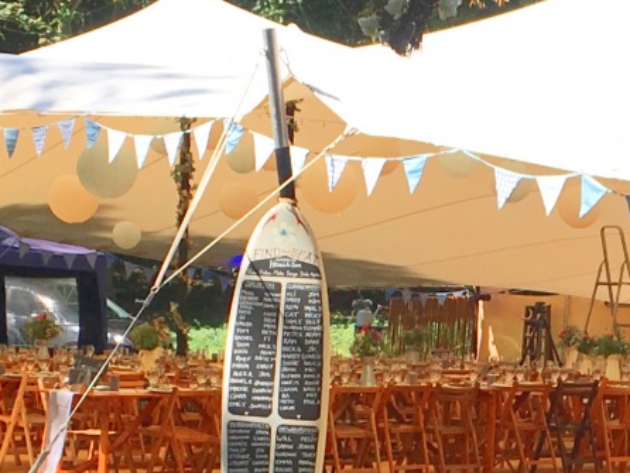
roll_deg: -1.9
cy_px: 483
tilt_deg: -3.8
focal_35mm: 130
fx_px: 2367
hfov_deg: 14.9
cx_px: 631
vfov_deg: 11.3
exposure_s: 1/793
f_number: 2.2
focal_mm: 4.15
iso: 25
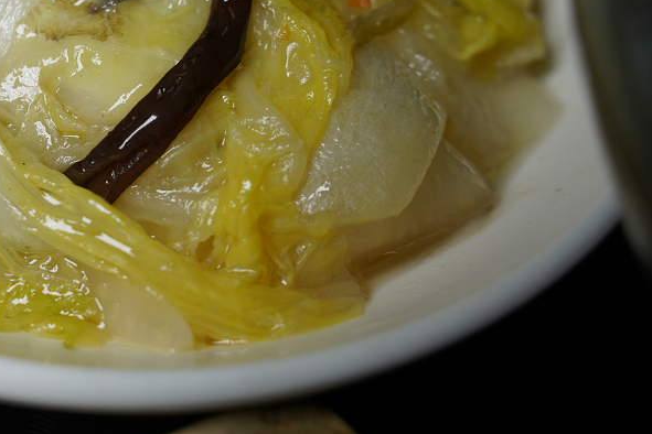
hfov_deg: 29.7
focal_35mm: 65
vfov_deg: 20.3
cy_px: 7
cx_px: 68
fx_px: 1177
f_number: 5.6
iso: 100
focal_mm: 32
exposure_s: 1/125
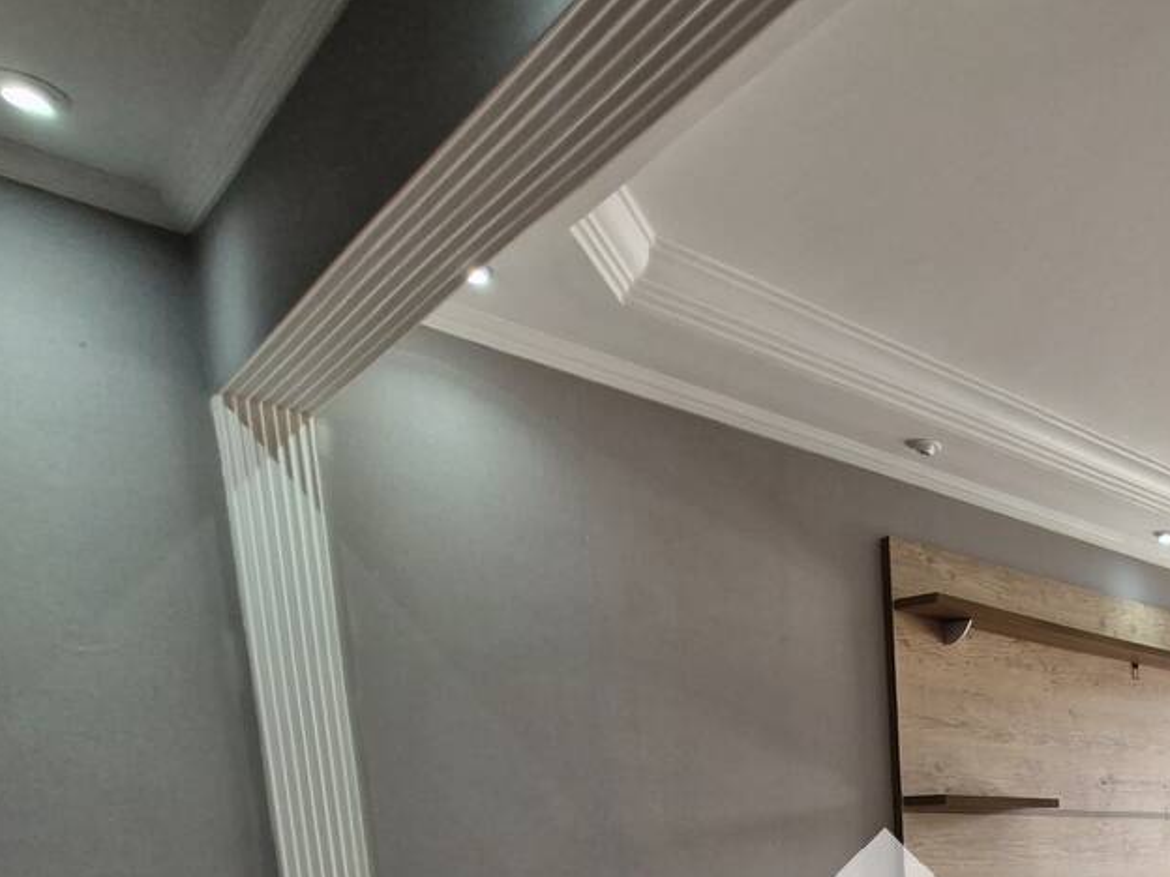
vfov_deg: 37.5
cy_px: 1008
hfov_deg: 49.4
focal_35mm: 30
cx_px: 1159
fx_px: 1014
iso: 80
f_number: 2.2
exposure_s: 1/120
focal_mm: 1.74
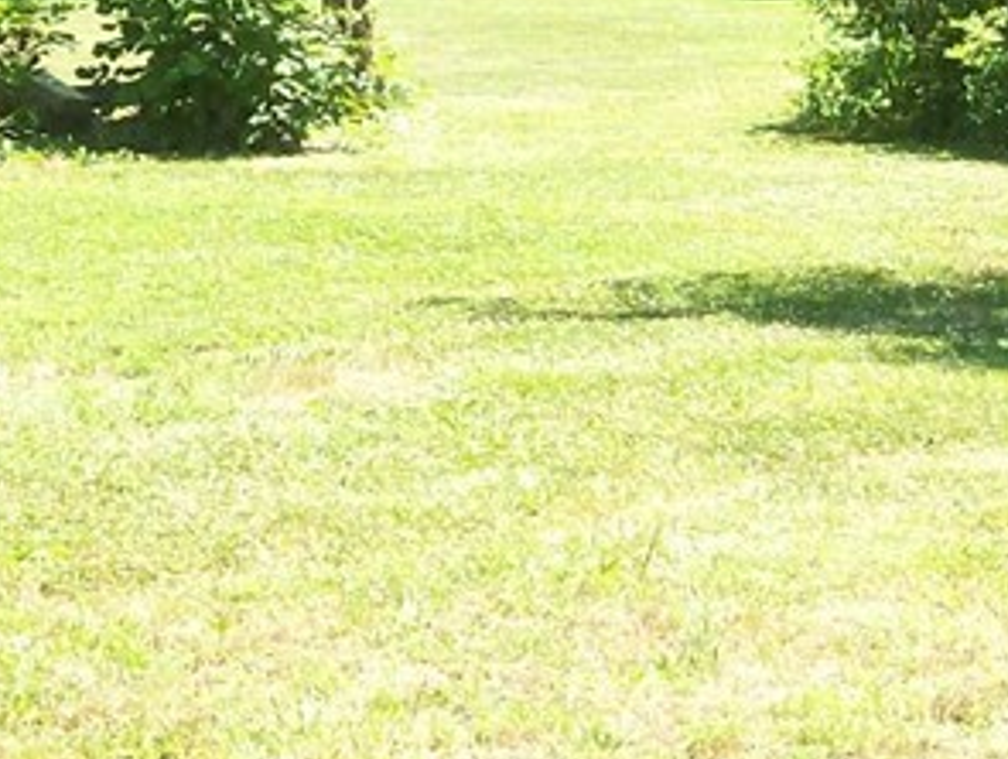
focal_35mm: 156
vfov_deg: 9.5
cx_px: 7
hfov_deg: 12.5
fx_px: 4548
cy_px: -31
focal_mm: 7.6
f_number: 3
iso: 80
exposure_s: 1/289
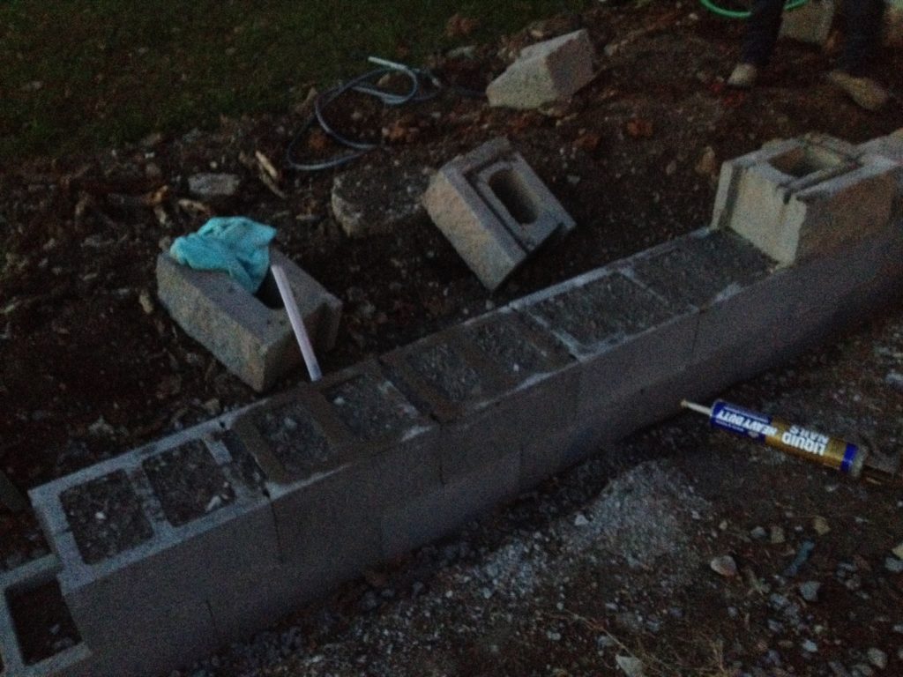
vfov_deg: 40.7
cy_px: 338
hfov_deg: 52.6
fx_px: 913
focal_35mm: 35
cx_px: 452
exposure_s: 1/15
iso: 800
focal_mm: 4.28
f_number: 2.4
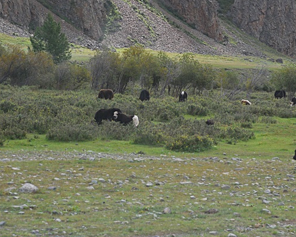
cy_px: 119
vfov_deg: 9.2
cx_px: 191
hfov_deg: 11.4
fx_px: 1479
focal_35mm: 169
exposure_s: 1/640
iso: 400
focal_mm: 75
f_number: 5.6
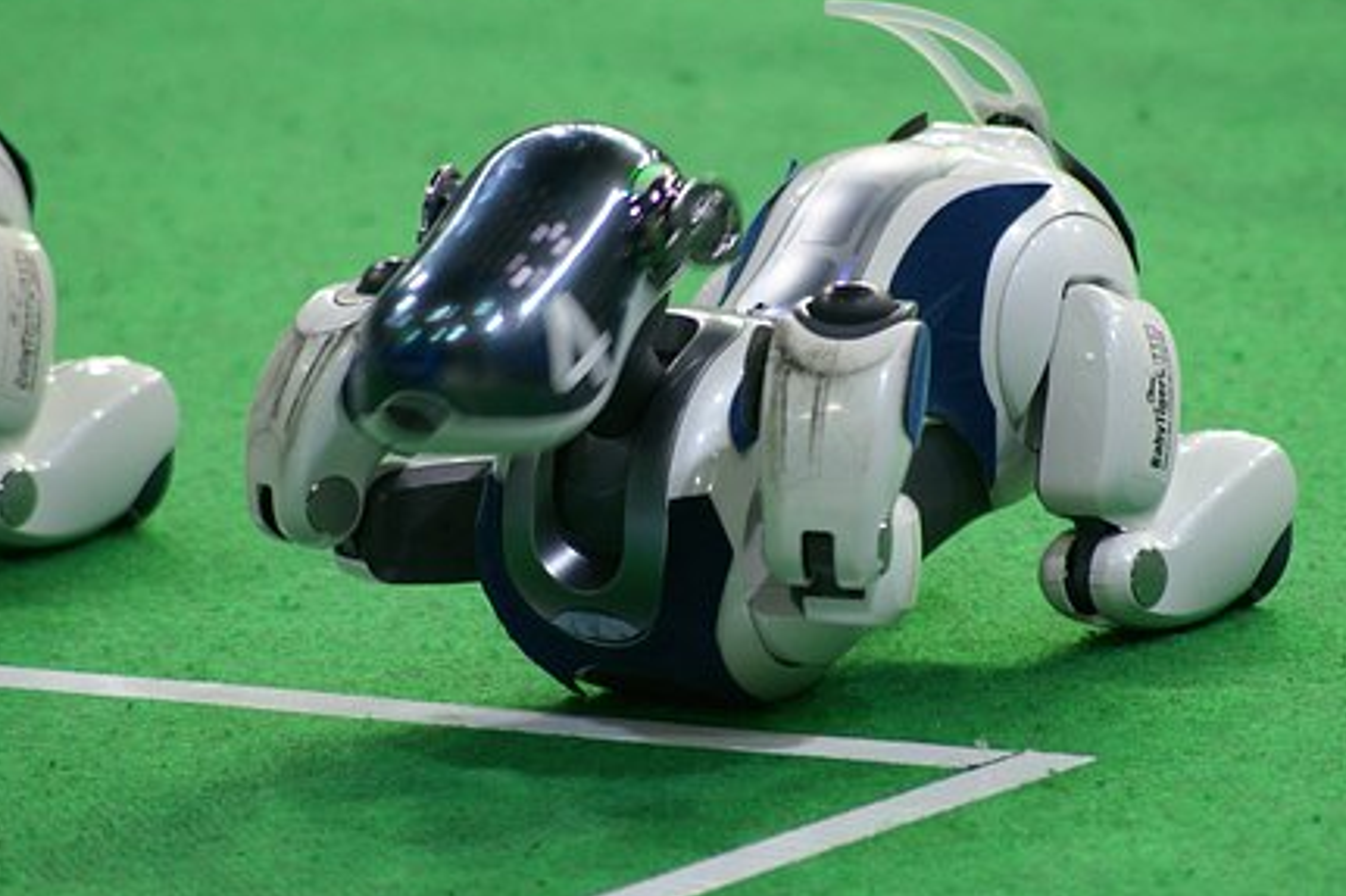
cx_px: 725
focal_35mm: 535
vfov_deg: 2.6
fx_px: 19994
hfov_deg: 3.9
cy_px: 386
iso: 400
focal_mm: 300
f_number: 8
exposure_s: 1/30
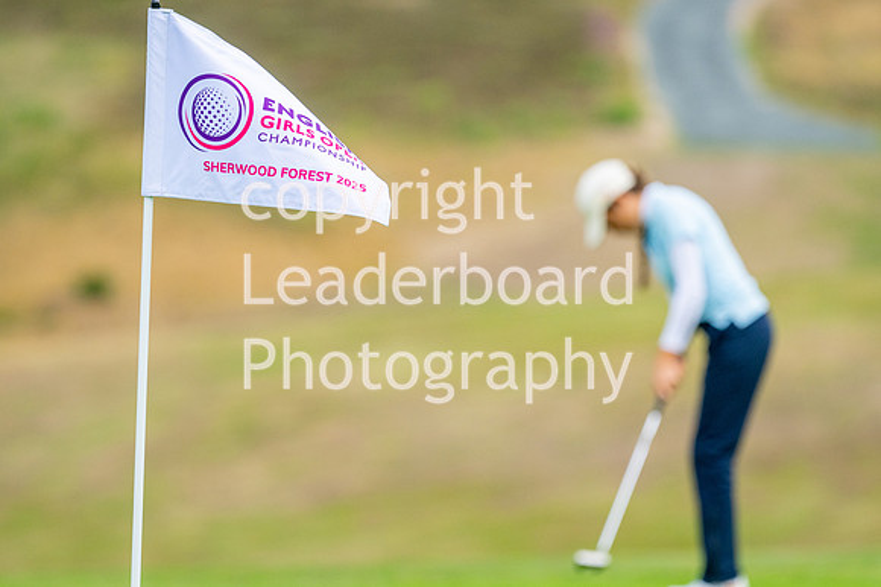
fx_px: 11595
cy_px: 288
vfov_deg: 2.9
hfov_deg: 4.4
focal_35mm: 474
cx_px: 417
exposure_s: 1/2000
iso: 400
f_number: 4.5
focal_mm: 300
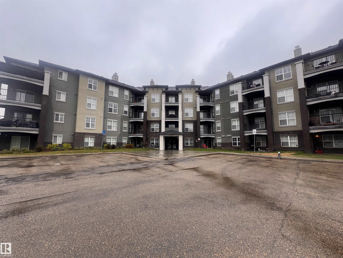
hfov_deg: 102.1
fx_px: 139
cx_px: 172
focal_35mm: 14
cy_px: 129
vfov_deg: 85.7
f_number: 2.2
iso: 40
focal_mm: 2.22
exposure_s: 1/273
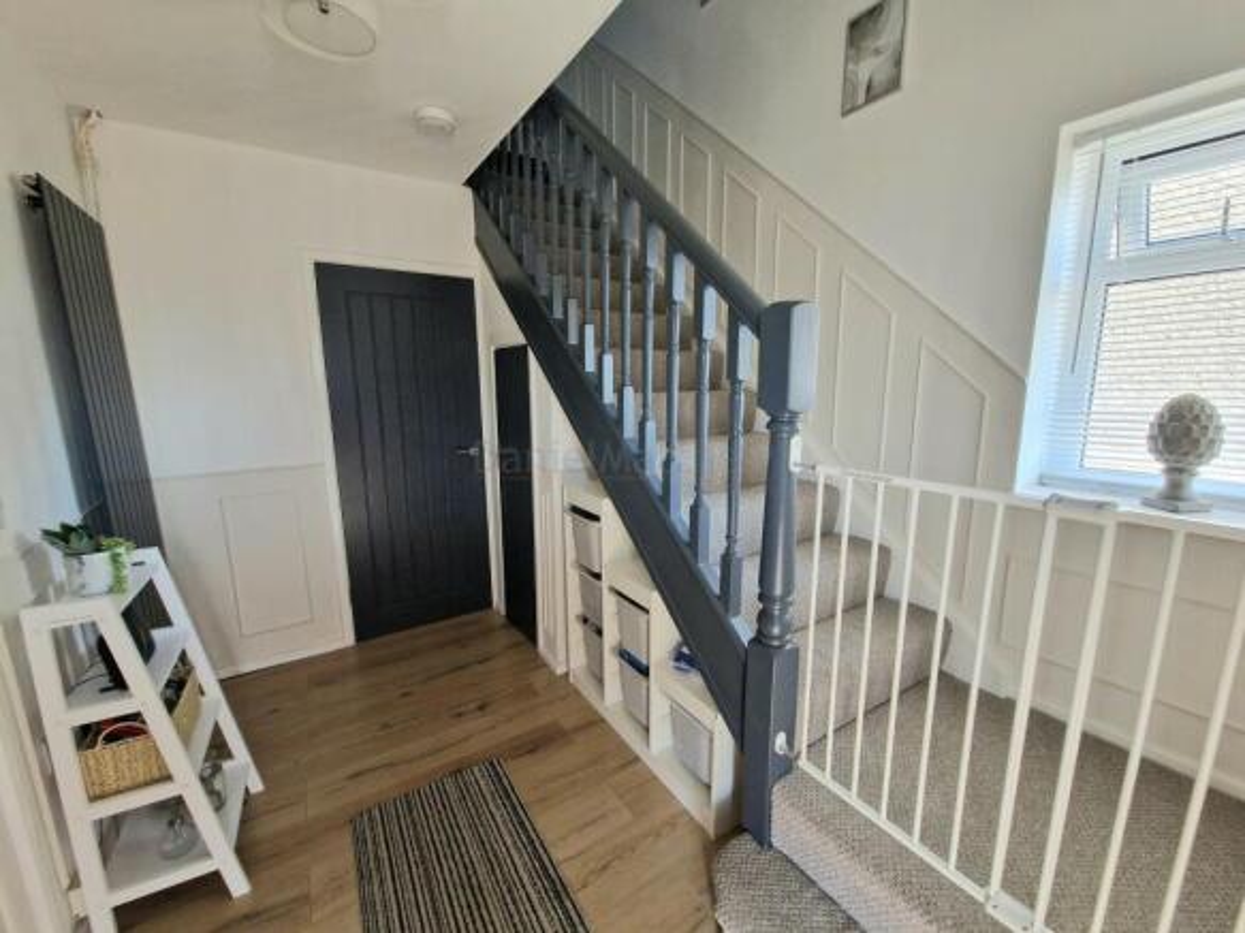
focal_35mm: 13
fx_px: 467
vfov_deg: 89.9
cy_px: 466
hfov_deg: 106.2
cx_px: 622
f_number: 2.2
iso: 250
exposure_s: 1/50
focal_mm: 2.2
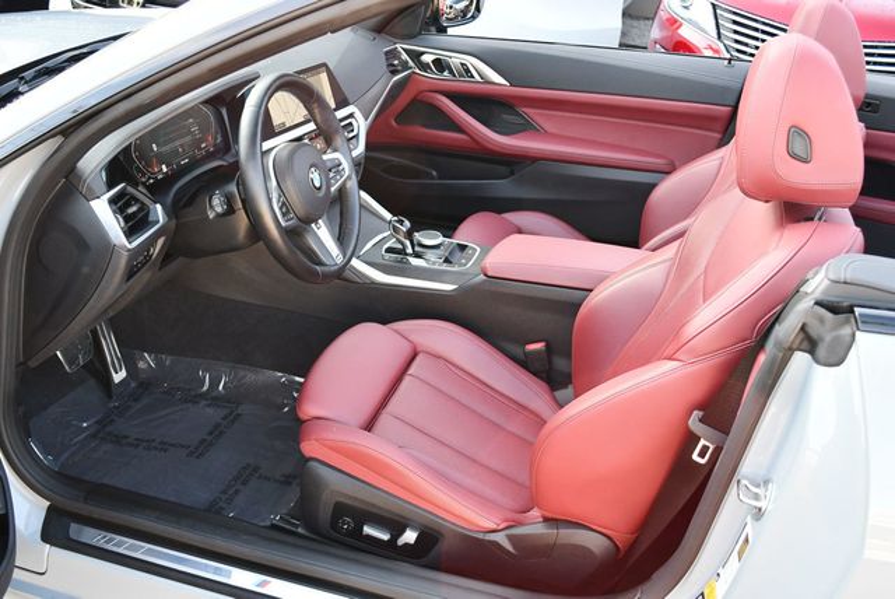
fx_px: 896
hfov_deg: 53.1
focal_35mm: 36
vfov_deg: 36.9
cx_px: 448
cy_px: 300
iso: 640
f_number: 3.5
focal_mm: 18
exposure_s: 1/250
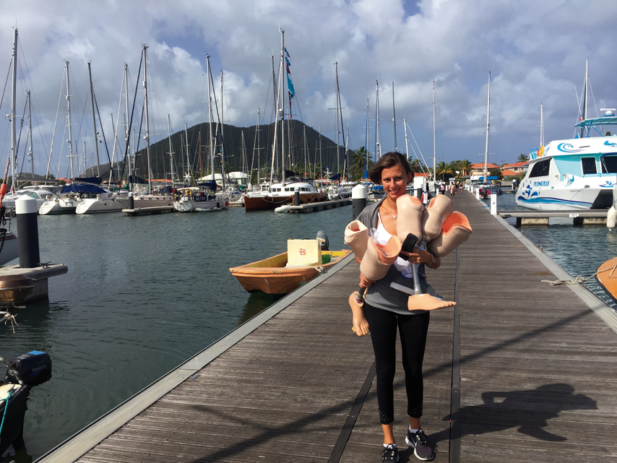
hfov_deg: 61.6
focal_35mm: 29
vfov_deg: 48.2
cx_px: 308
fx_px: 517
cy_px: 232
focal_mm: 4.15
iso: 32
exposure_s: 1/2639
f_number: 2.2
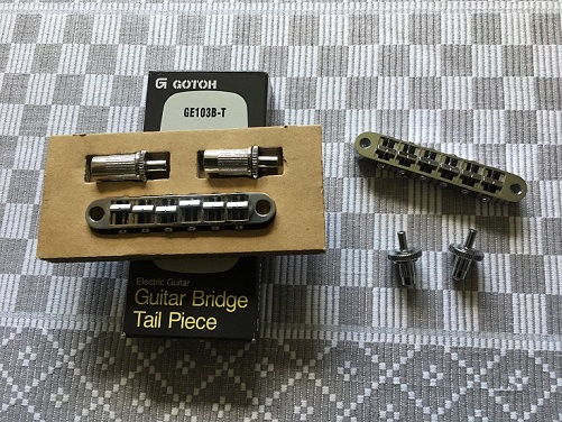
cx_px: 281
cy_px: 211
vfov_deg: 48.2
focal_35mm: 29
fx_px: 471
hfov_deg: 61.6
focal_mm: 4.15
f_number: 2.2
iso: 50
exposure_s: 1/33
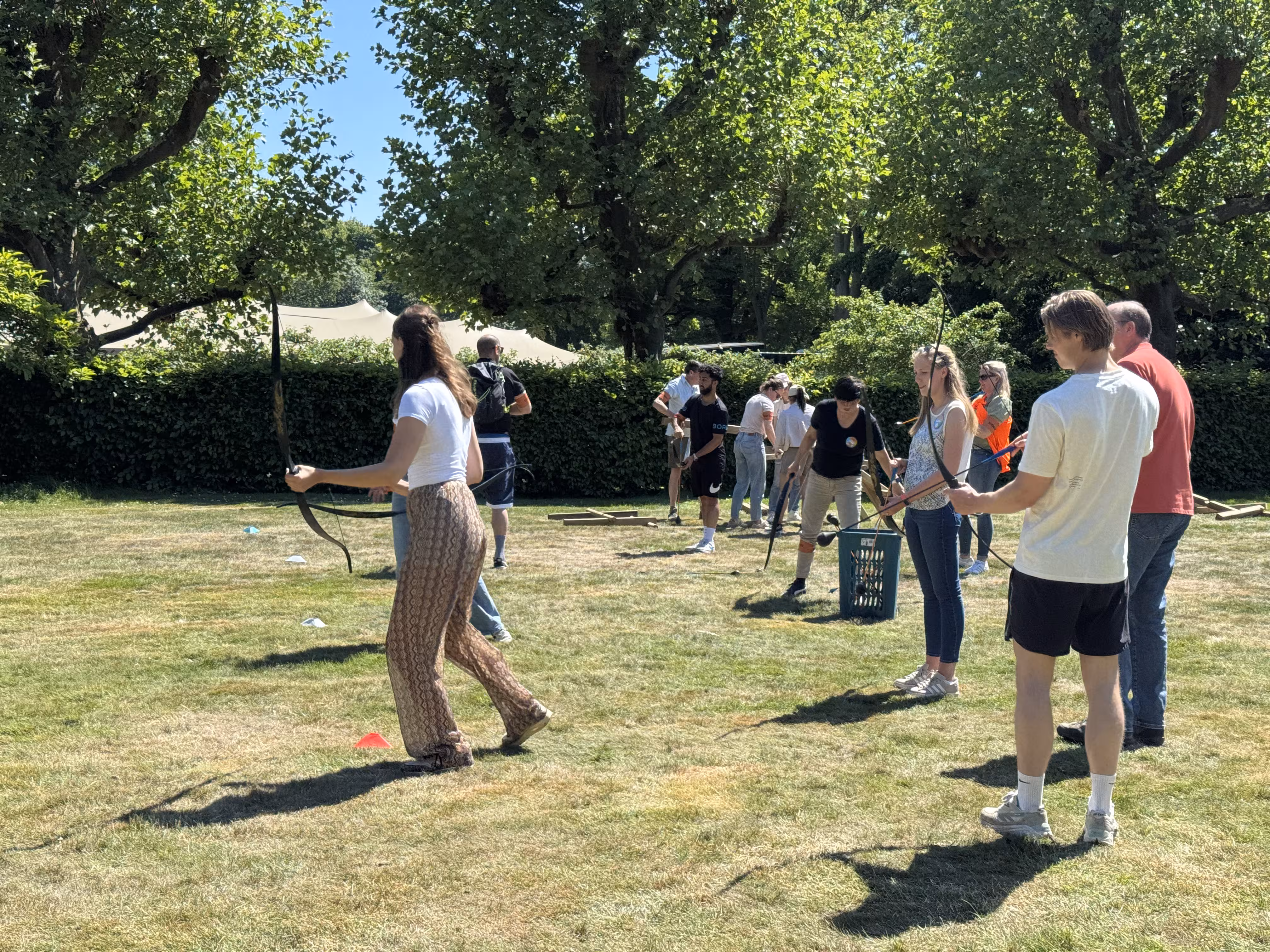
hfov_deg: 39.7
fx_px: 1761
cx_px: 635
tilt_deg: -4.5
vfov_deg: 30.3
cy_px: 476
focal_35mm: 48
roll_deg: -2.1
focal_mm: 6.76
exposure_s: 1/2110
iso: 64
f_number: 1.78
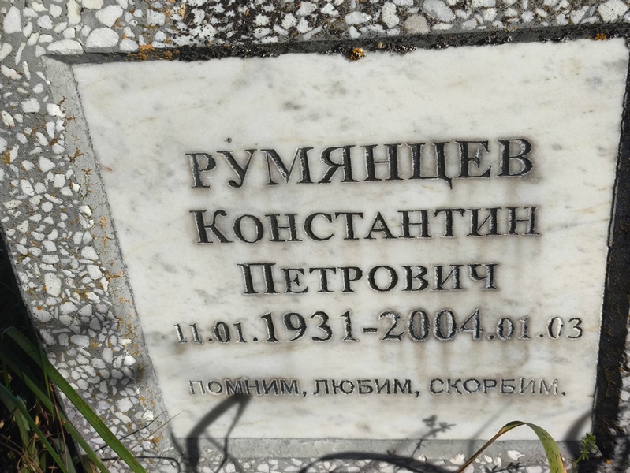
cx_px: 315
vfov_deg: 29.1
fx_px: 910
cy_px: 236
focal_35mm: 50
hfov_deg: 38.2
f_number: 1.7
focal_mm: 4.71
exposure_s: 1/1802
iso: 50
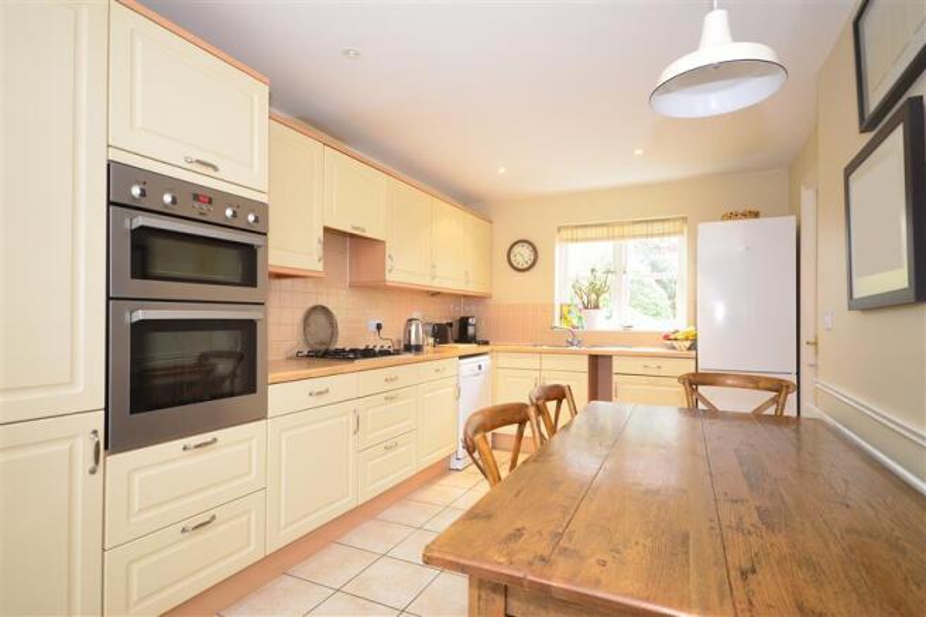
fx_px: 501
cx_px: 463
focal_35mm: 20
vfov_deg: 63.2
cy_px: 308
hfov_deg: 85.4
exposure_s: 1/13
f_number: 5.6
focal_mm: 13
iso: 400
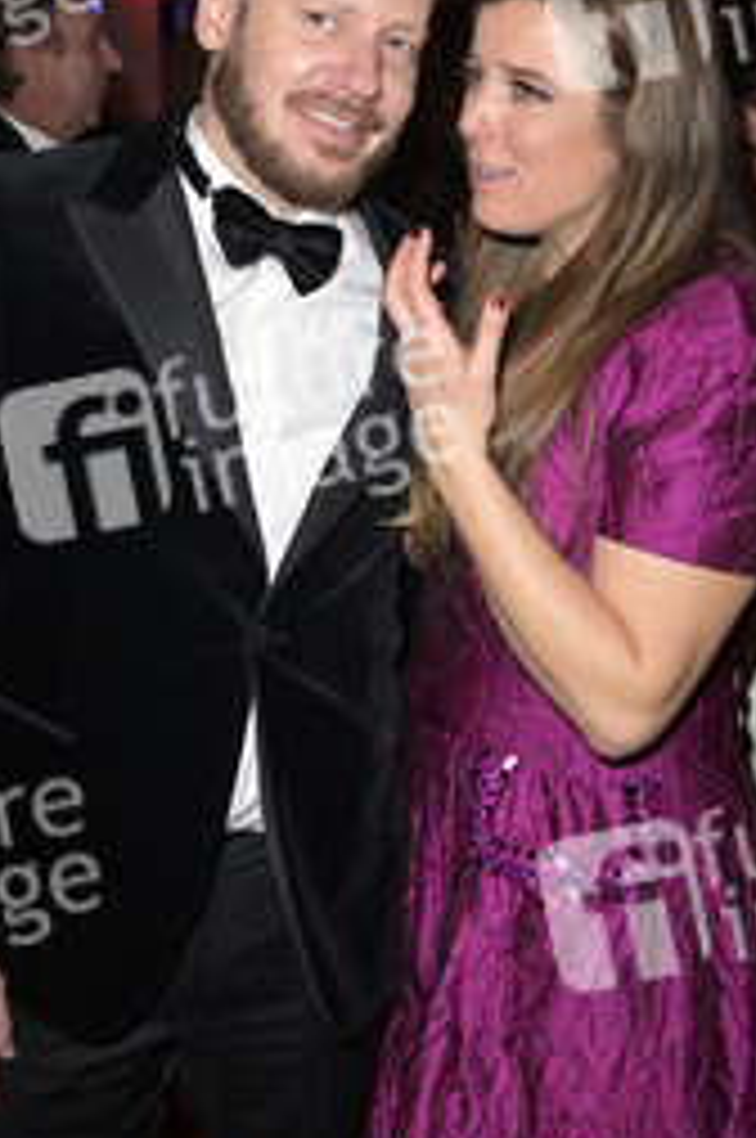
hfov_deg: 27.4
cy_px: 661
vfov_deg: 40.3
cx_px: 360
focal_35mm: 49
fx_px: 1548
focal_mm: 31
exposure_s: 1/100
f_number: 5
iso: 2500
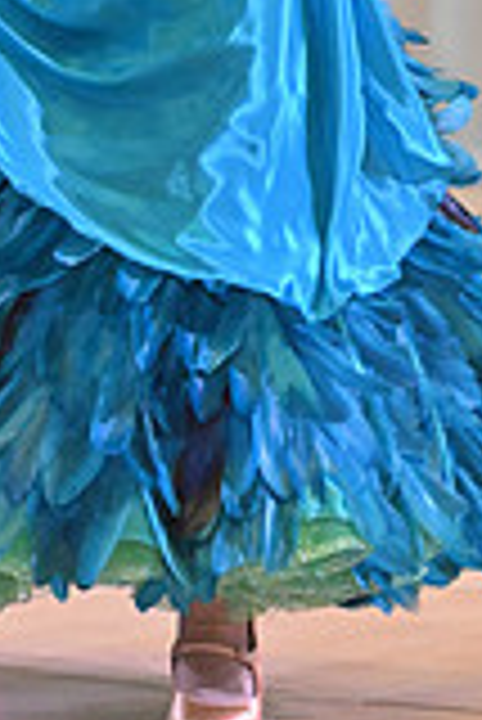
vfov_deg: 4.2
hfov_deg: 2.8
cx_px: -38
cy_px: -216
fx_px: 9799
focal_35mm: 489
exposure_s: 1/400
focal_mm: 135
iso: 5000
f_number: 5
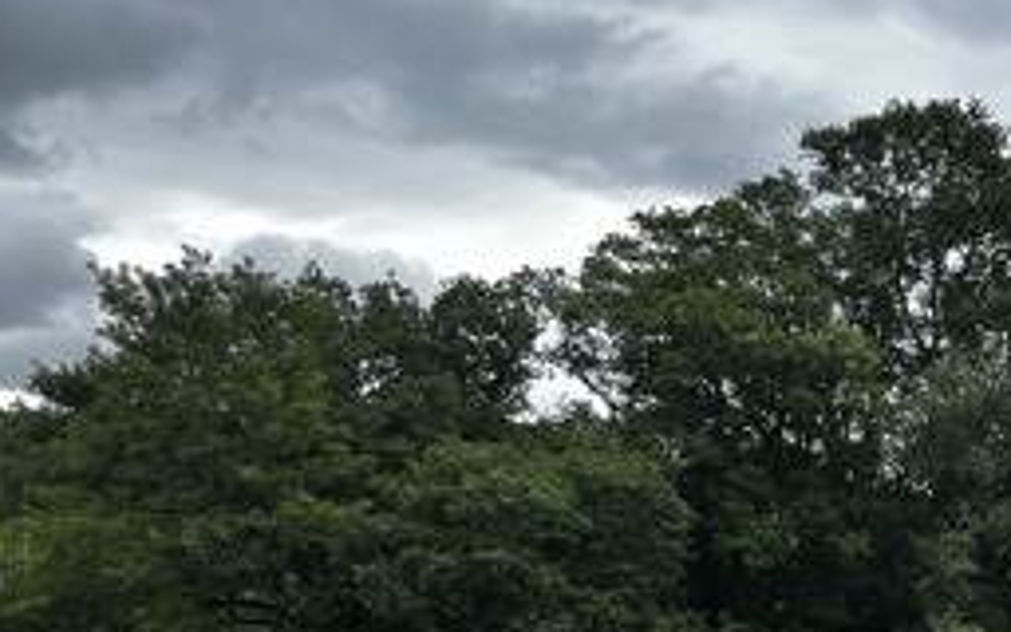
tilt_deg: -0.9
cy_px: 644
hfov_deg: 22.5
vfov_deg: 14.9
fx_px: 2370
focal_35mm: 86
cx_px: 1161
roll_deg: +0.3
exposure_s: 1/1580
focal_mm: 5.1
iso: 50
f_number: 1.6
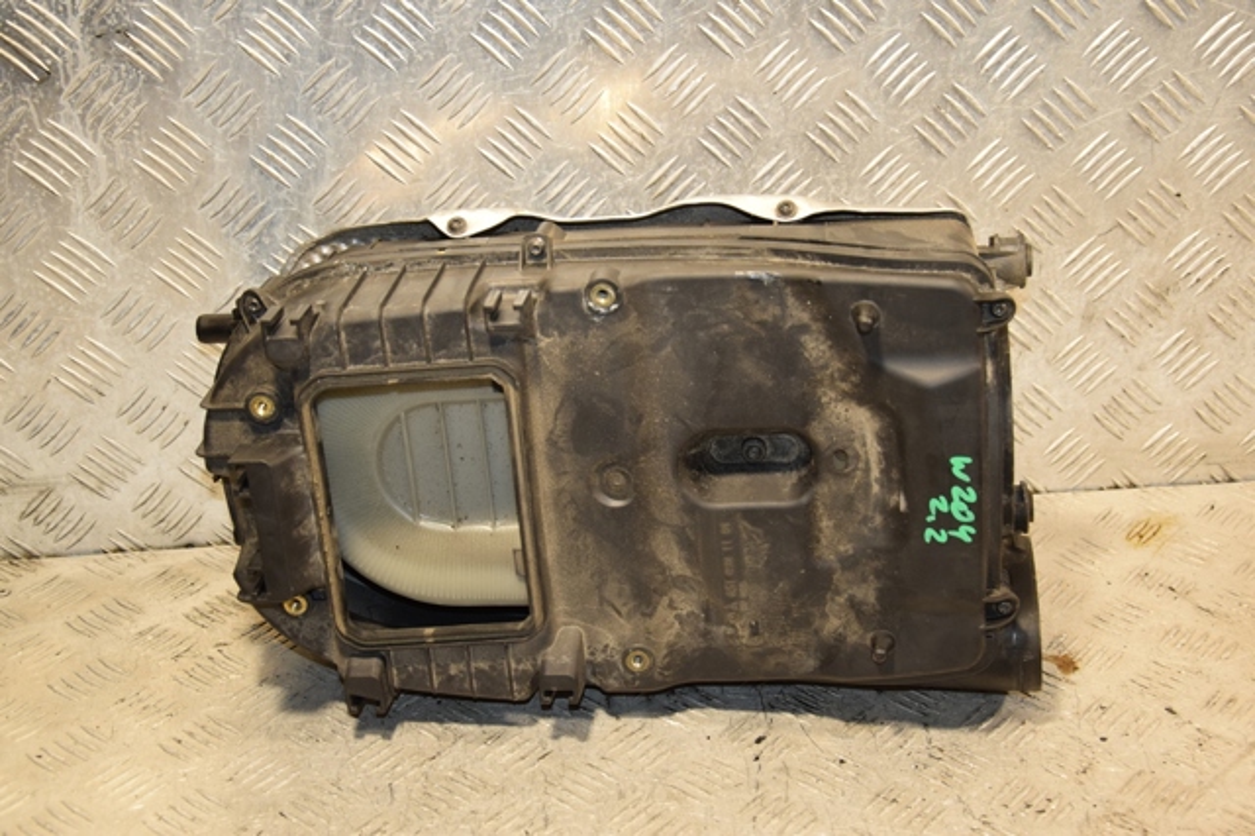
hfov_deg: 35.1
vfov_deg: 23.8
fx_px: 1986
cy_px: 418
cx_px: 628
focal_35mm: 57
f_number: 5
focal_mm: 38
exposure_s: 1/100
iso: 800
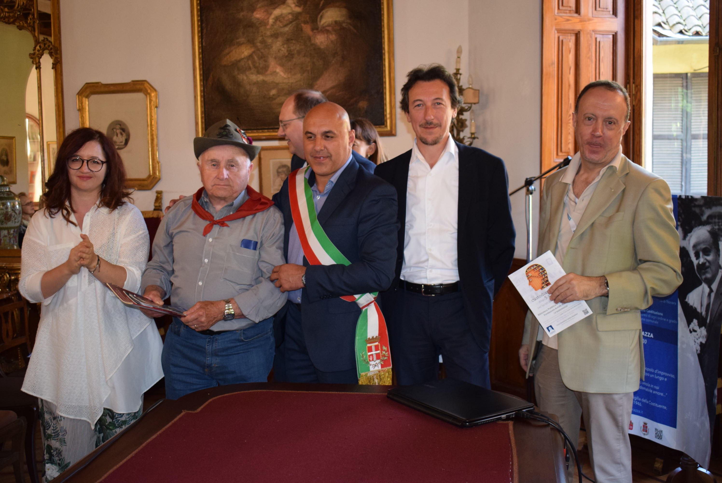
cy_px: 242
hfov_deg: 46.4
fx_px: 843
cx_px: 361
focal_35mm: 42
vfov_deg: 31.9
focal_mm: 28
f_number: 4.2
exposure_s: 1/60
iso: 1400
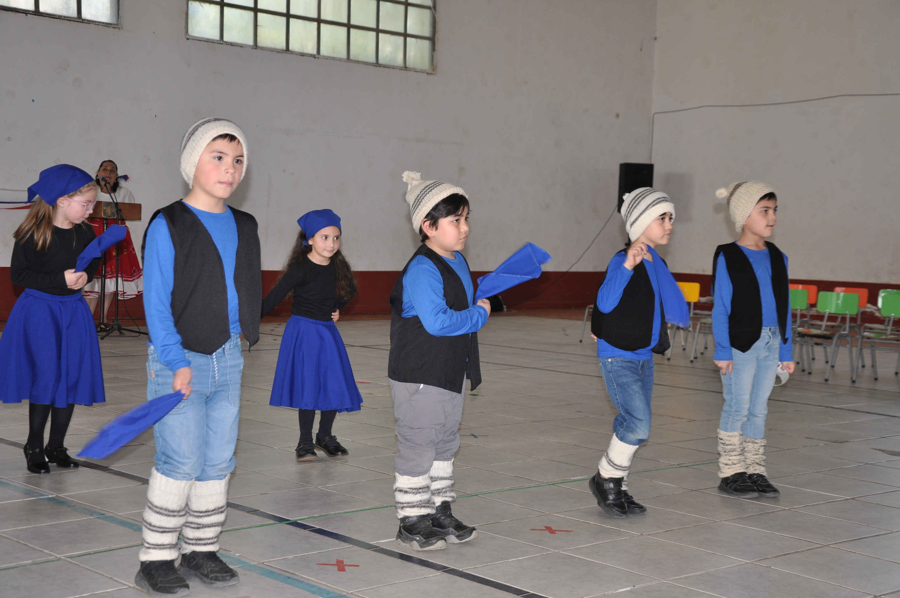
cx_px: 450
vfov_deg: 25.7
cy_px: 299
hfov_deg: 37.9
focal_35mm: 52
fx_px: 1311
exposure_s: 1/125
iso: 400
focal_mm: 35
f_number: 4.5
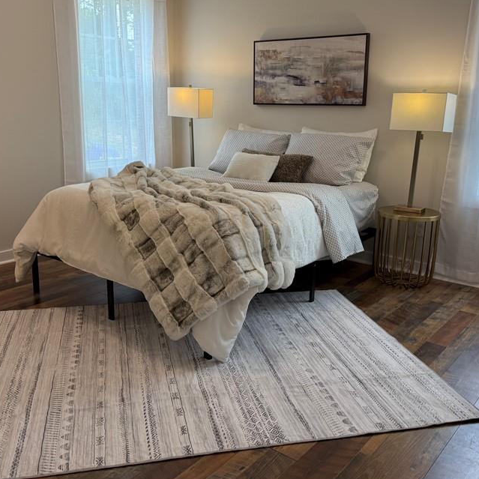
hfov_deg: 48.4
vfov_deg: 48.4
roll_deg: -1.6
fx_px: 532
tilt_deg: -13.6
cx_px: 230
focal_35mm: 34
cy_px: 226
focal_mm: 6.76
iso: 125
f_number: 1.78
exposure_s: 1/188
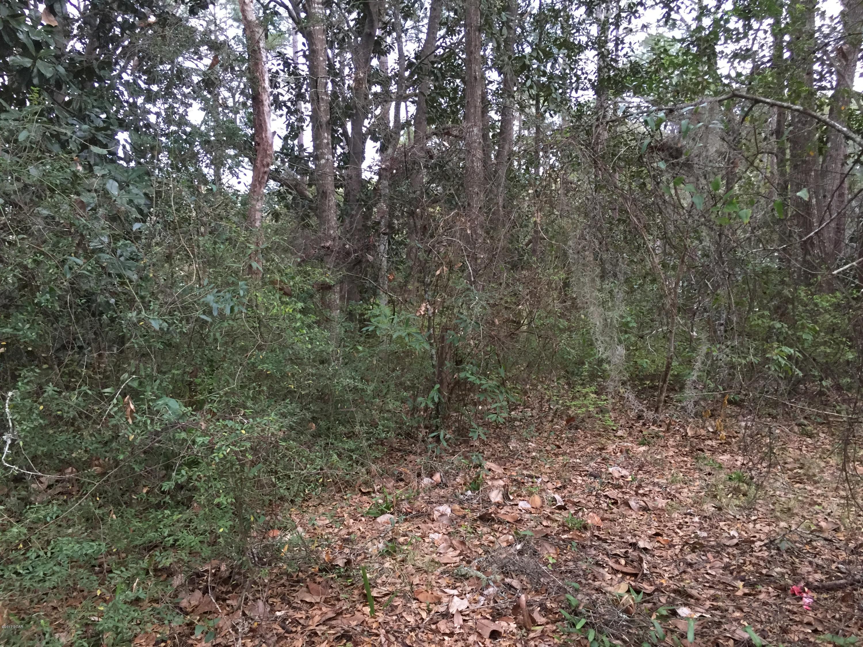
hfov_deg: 61.7
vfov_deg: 48.2
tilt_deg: -3.5
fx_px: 723
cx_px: 432
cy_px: 324
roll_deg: +1.8
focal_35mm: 29
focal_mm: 4.15
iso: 160
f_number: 2.2
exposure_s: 1/30
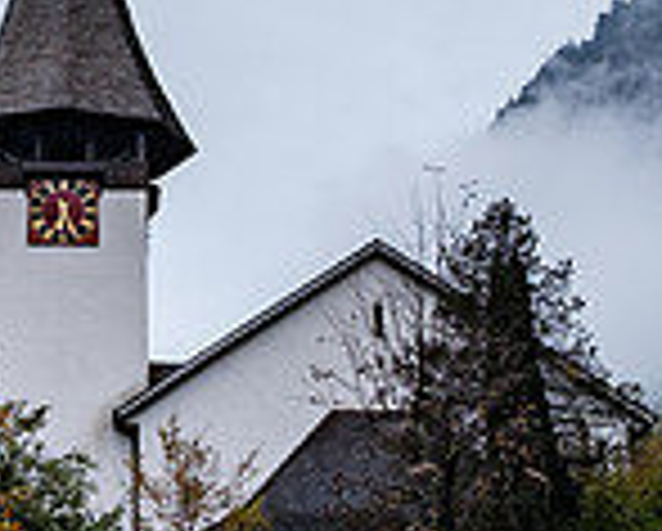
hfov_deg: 18.8
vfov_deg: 15.3
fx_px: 1962
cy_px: 74
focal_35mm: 100
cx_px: 72
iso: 320
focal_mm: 18.2
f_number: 2.8
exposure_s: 1/125
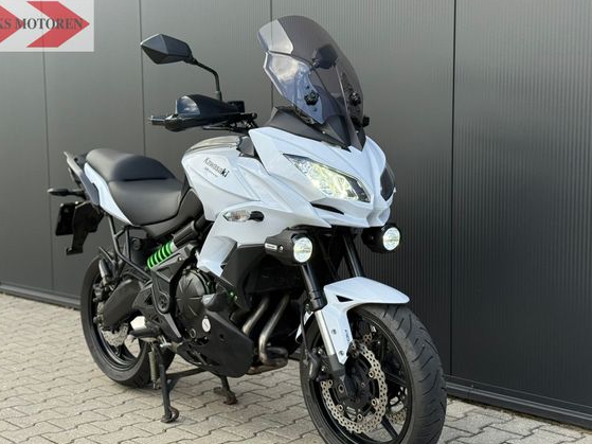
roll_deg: +0.5
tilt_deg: -5.7
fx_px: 940
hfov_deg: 34.9
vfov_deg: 26.5
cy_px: 235
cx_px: 279
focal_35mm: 55
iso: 64
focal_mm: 6.76
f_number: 1.78
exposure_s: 1/975
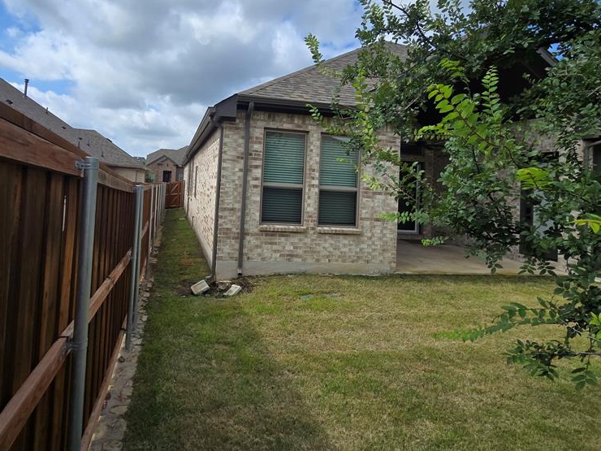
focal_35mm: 18
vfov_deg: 70.5
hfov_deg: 86.2
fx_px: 313
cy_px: 170
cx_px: 230
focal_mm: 2.2
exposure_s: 1/2650
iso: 50
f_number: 2.2
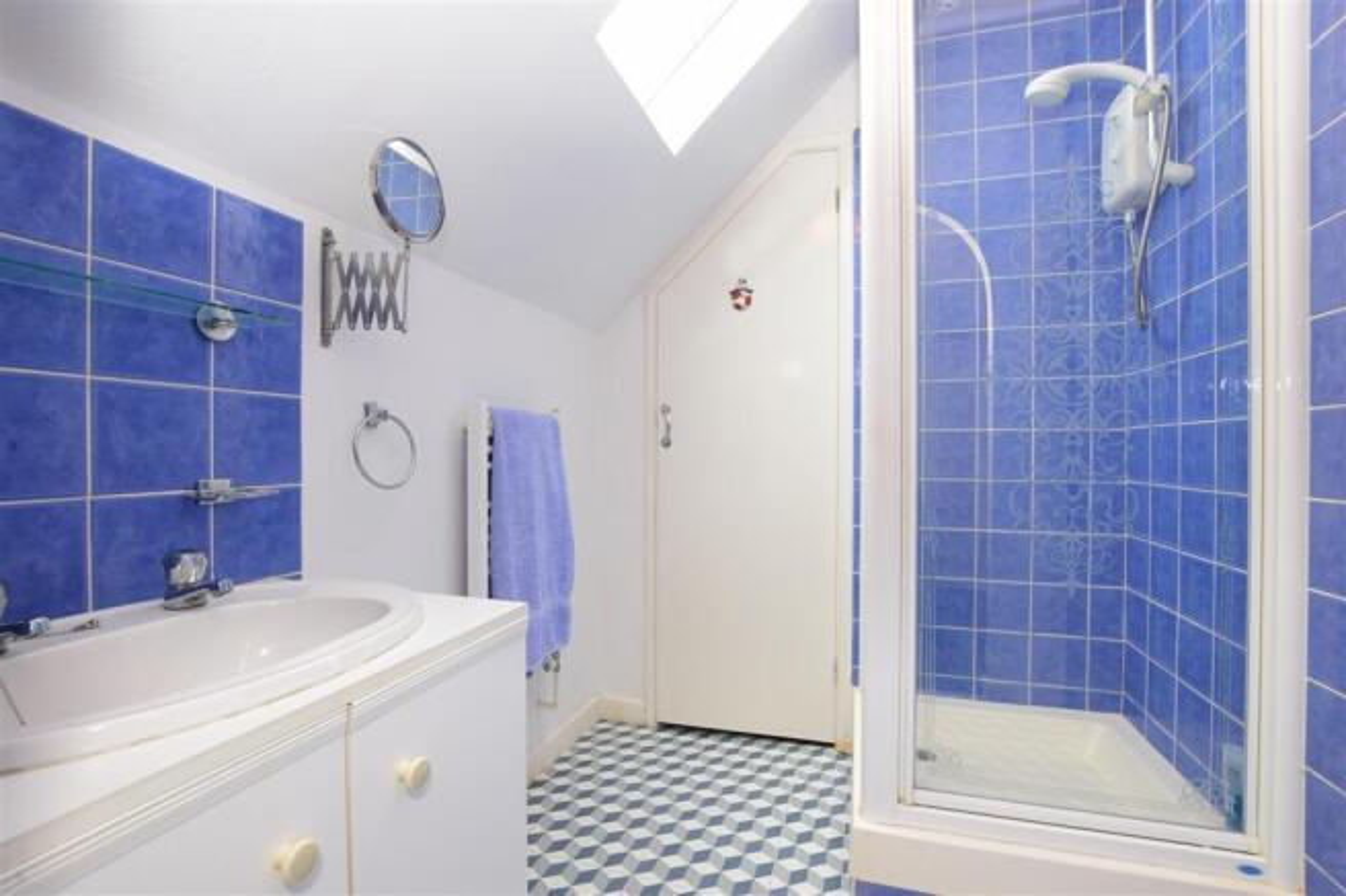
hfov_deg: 100.4
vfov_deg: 77.3
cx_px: 673
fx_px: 561
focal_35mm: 15
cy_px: 448
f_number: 11
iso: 400
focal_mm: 10
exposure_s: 1/2
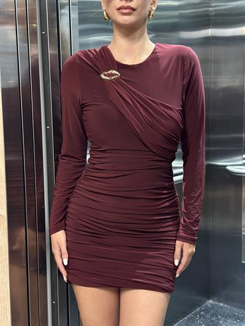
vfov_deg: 39.6
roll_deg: +0.4
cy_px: 163
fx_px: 453
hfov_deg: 30.3
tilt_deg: -6.9
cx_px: 122
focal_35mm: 48
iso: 640
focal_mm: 6.86
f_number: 1.78
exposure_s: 1/33
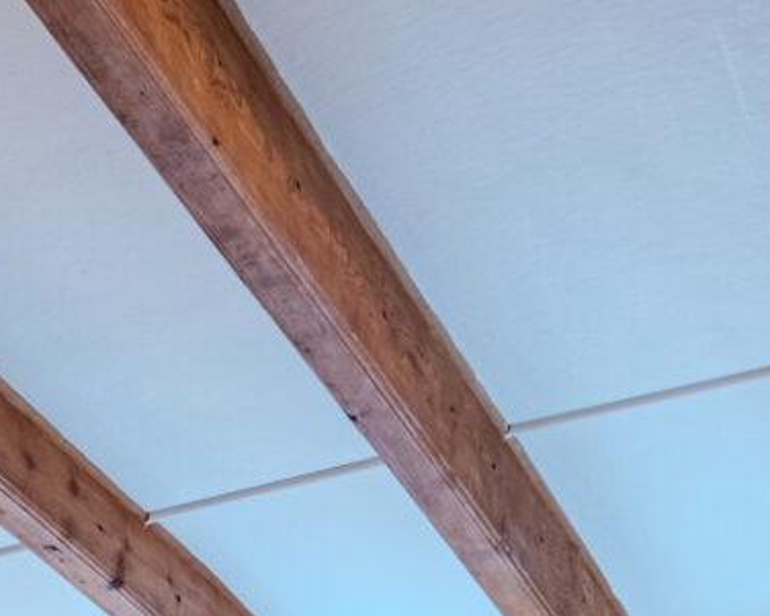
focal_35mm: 115
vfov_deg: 11.0
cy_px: 1548
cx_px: -778
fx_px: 2621
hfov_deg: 14.0
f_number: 11
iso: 250
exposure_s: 1/30
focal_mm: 18
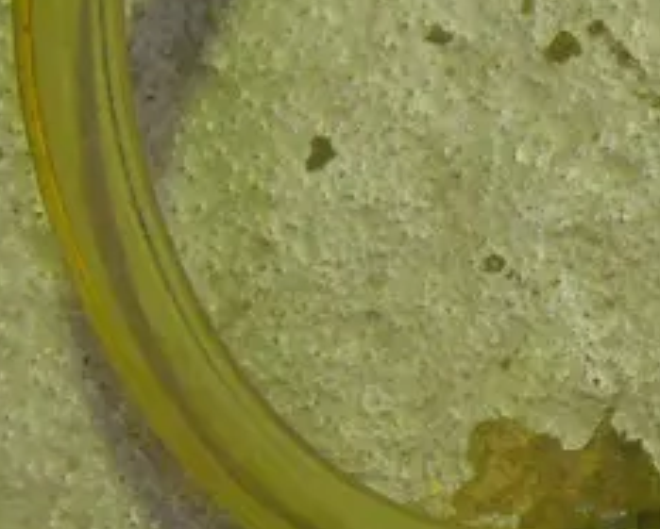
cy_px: 112
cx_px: 1362
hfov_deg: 7.7
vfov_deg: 6.5
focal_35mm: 240
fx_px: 4694
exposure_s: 1/80
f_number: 5.4
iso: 3200
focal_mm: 28
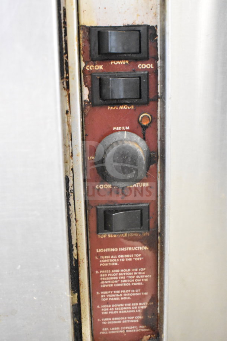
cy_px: 170
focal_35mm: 42
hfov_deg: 31.9
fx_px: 397
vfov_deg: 46.4
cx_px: 114
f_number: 4.2
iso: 10000
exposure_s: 1/50
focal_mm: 28
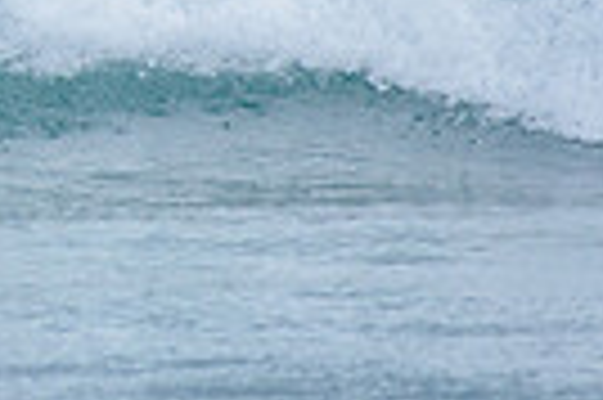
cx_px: -536
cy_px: -236
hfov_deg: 1.0
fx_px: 34814
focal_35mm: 2081
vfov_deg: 0.7
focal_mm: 480
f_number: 5.6
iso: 560
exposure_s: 1/2000
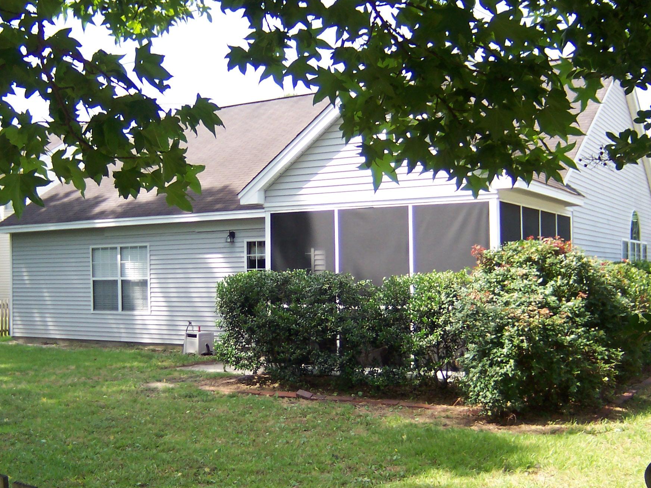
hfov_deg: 44.7
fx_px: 790
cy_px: 243
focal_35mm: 42
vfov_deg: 34.3
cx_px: 290
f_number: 2.2
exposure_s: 1/500
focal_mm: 5.6
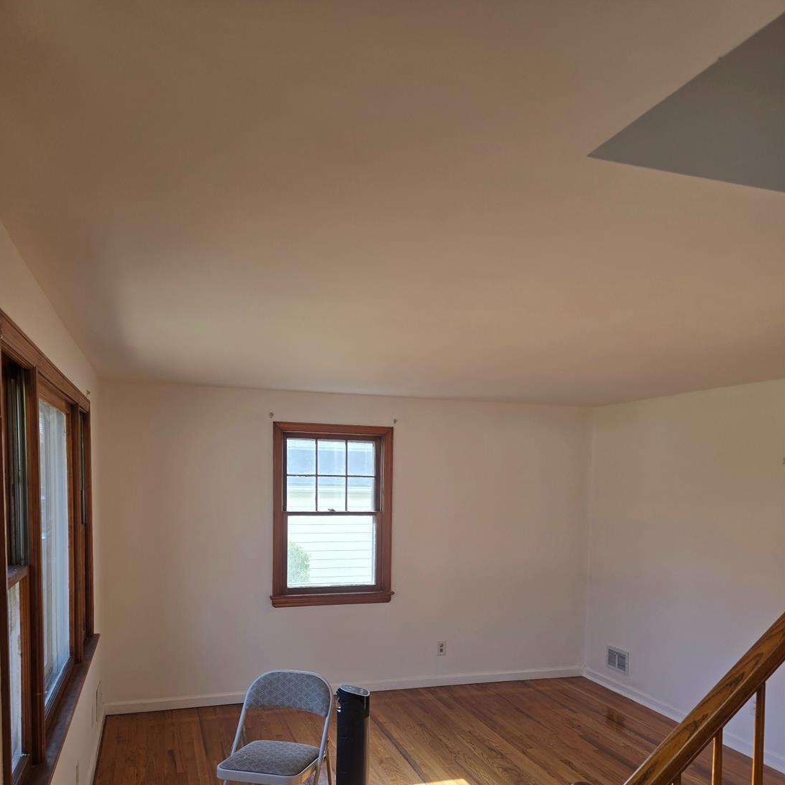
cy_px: 523
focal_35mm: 28
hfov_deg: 57.3
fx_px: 718
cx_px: 381
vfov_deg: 56.1
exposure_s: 1/180
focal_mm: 6.3
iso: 20
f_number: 1.7
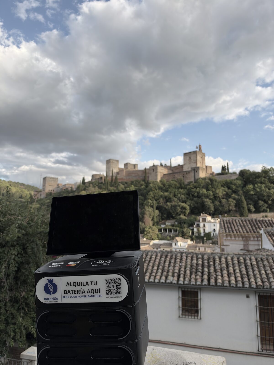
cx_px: 137
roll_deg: -0.4
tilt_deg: +9.1
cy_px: 182
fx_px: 253
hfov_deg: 56.8
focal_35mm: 24
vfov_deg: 71.6
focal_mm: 6.93
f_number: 1.8
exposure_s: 1/1242
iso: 64
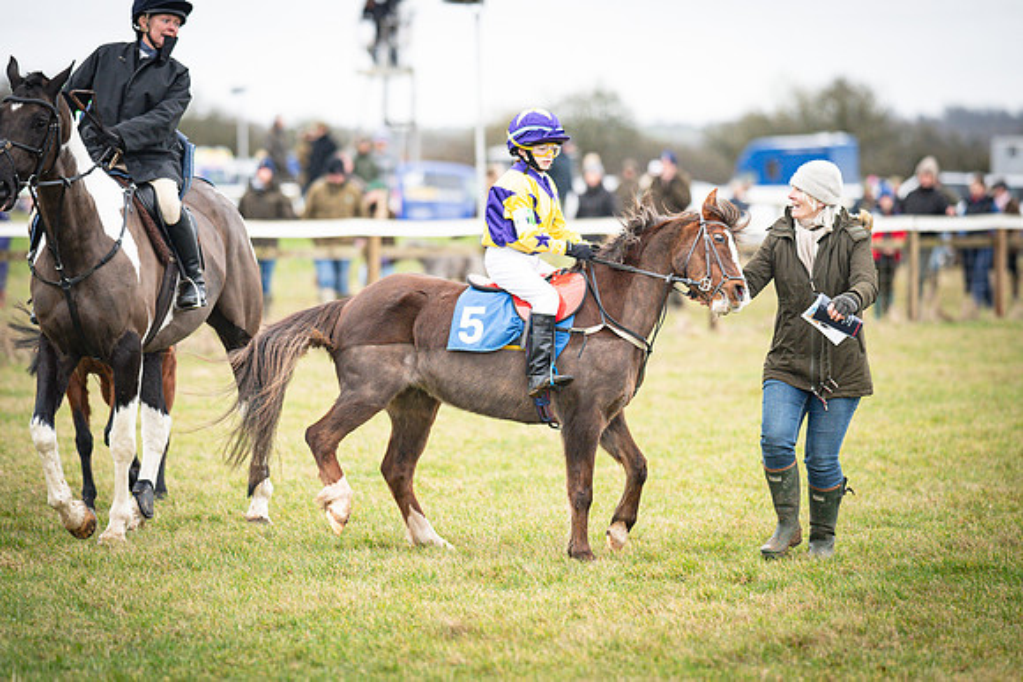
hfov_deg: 10.2
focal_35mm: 202
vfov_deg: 6.8
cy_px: 341
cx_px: 512
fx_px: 5741
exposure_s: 1/1200
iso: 800
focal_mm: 135
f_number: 1.9
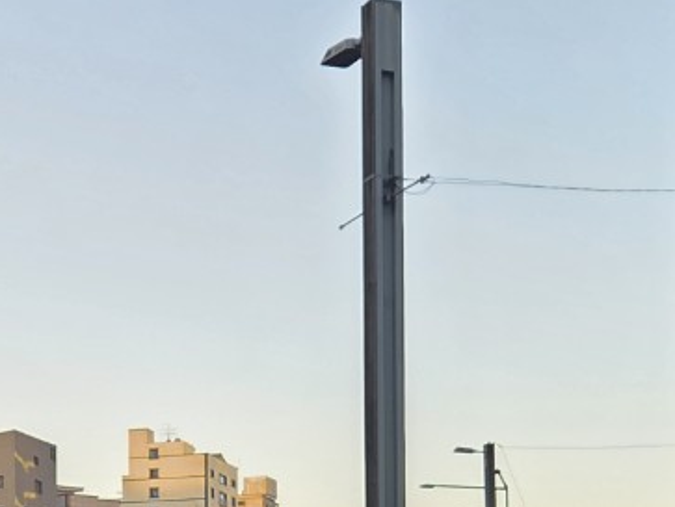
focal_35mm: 81
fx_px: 1581
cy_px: 708
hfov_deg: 23.8
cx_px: 141
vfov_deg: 16.9
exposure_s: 1/652
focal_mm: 5.4
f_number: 1.8
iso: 80
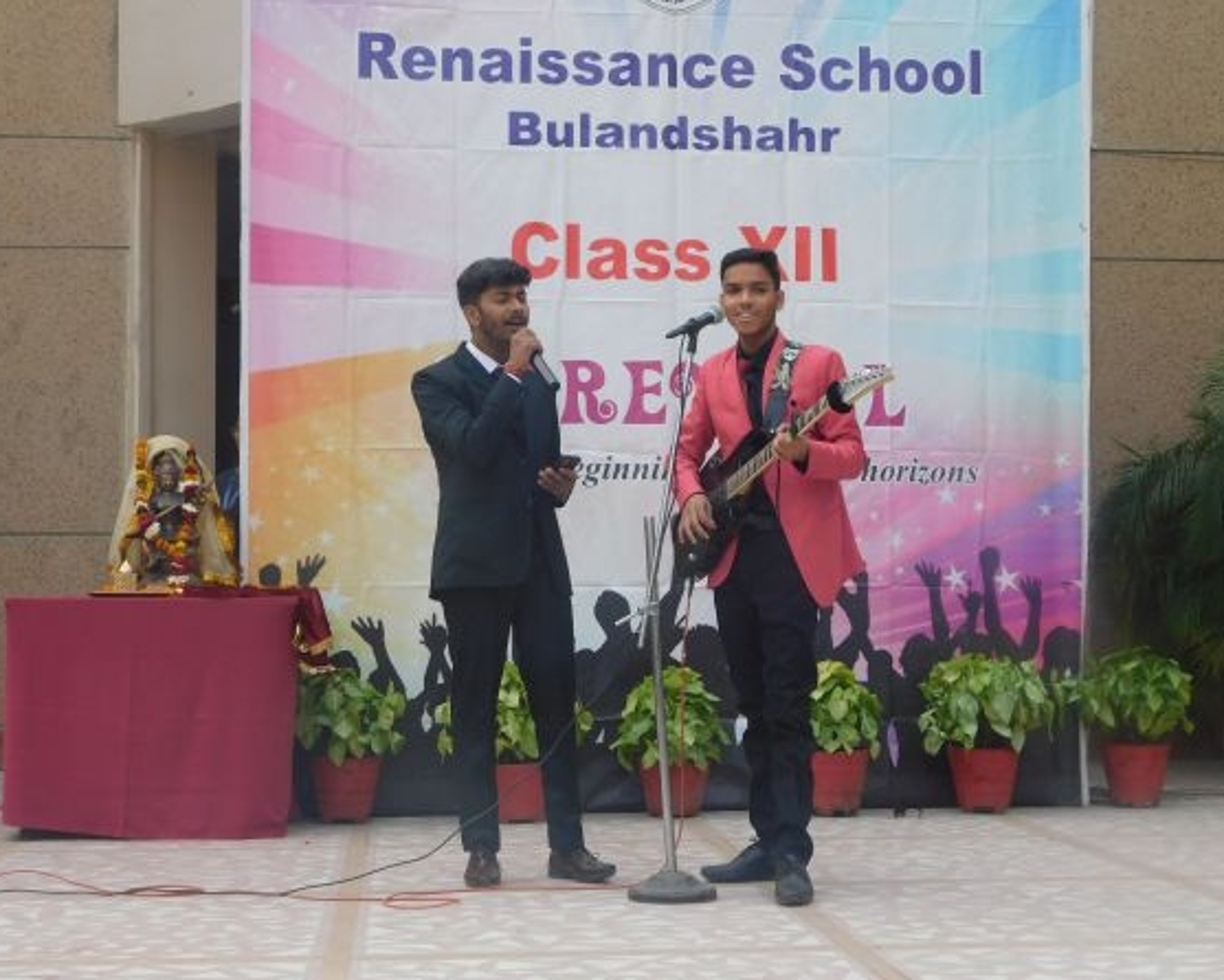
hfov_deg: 30.5
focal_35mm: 62
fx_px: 2247
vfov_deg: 24.6
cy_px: 488
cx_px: 631
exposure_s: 1/250
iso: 125
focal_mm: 10.4
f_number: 4
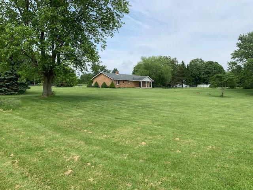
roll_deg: -2.5
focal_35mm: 26
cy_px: 95
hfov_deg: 67.3
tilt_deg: -4.3
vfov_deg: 53.1
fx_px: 190
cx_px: 126
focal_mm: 4.25
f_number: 1.8
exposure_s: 1/2075
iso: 25
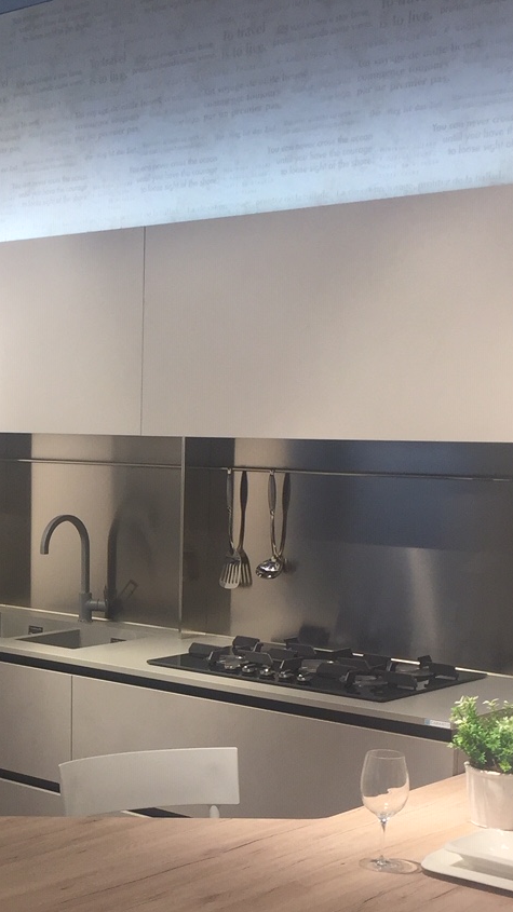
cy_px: 608
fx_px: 1476
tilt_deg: -8.3
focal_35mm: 61
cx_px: -6
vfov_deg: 34.1
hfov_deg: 19.1
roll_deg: -1.1
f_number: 2.2
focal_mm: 4.15
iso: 50
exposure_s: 1/100
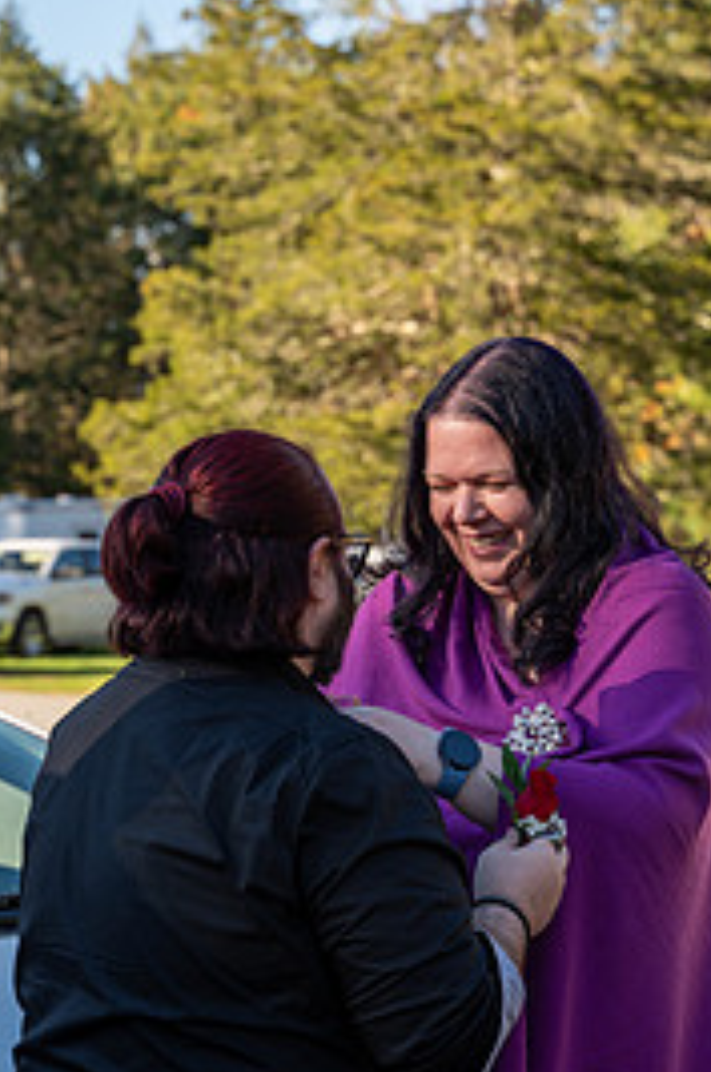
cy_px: 795
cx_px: 396
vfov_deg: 19.7
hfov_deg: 13.2
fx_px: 3063
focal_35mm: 103
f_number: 4.5
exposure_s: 1/200
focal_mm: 61
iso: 100
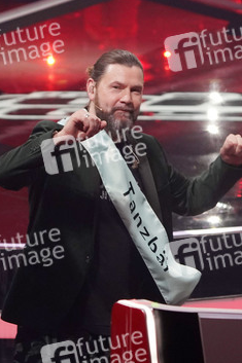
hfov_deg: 5.3
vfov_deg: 8.0
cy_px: 202
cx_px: 124
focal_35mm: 257
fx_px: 2594
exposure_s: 1/160
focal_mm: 227
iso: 4000
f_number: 5.6
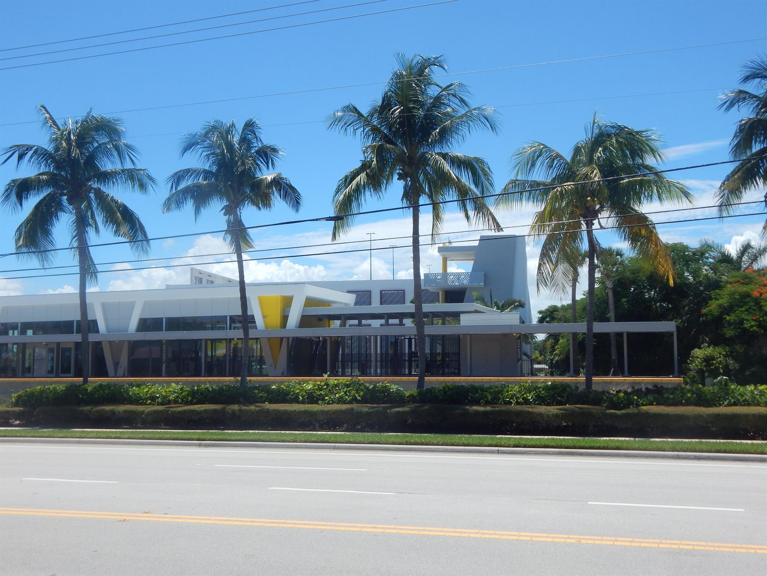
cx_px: 384
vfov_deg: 37.7
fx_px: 842
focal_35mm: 38
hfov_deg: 49.0
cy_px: 288
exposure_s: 1/500
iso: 125
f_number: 6.9
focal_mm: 6.8
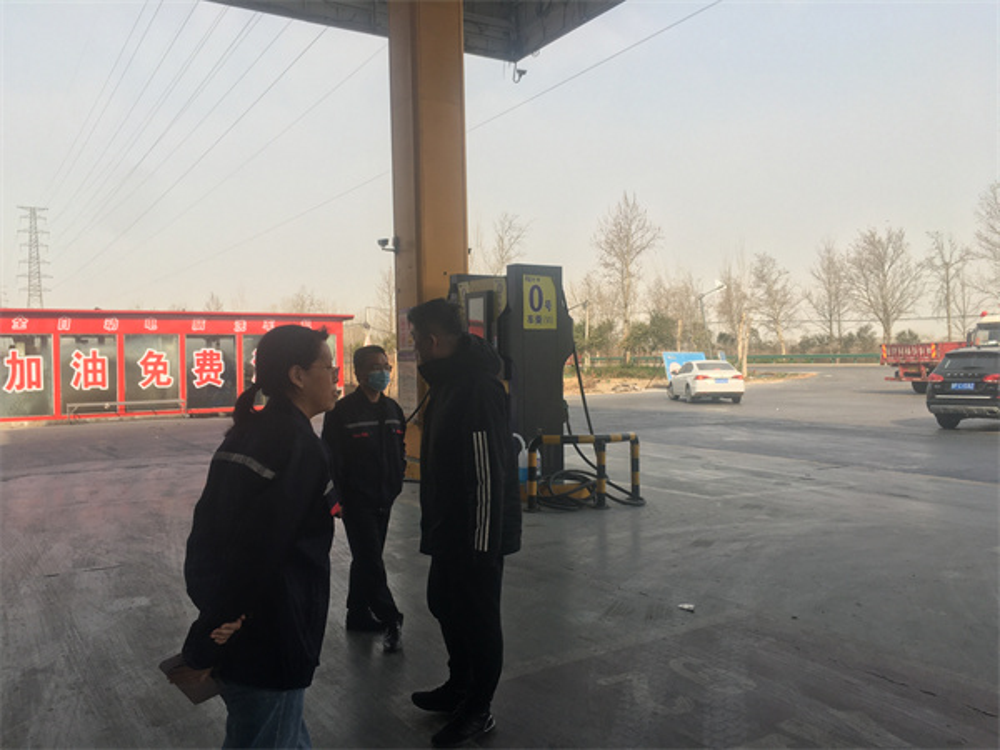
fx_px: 838
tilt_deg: +1.3
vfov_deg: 48.2
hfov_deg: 61.7
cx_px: 500
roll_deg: +2.3
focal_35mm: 29
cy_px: 375
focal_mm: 4.15
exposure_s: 1/693
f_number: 2.2
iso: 25
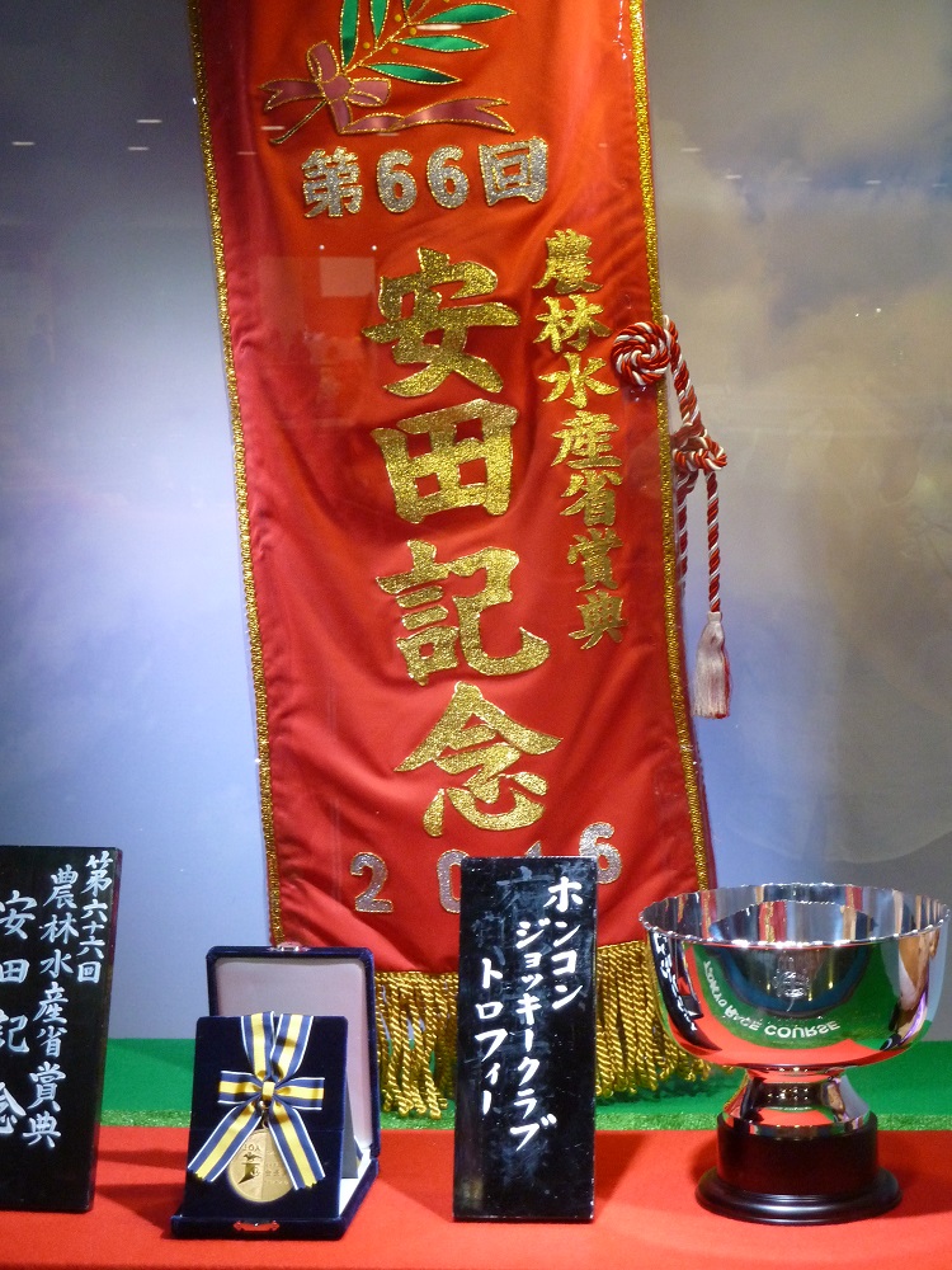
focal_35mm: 83
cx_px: 476
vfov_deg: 23.6
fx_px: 3044
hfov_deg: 17.8
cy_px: 635
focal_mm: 13.7
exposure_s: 1/25
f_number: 4.2
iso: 400
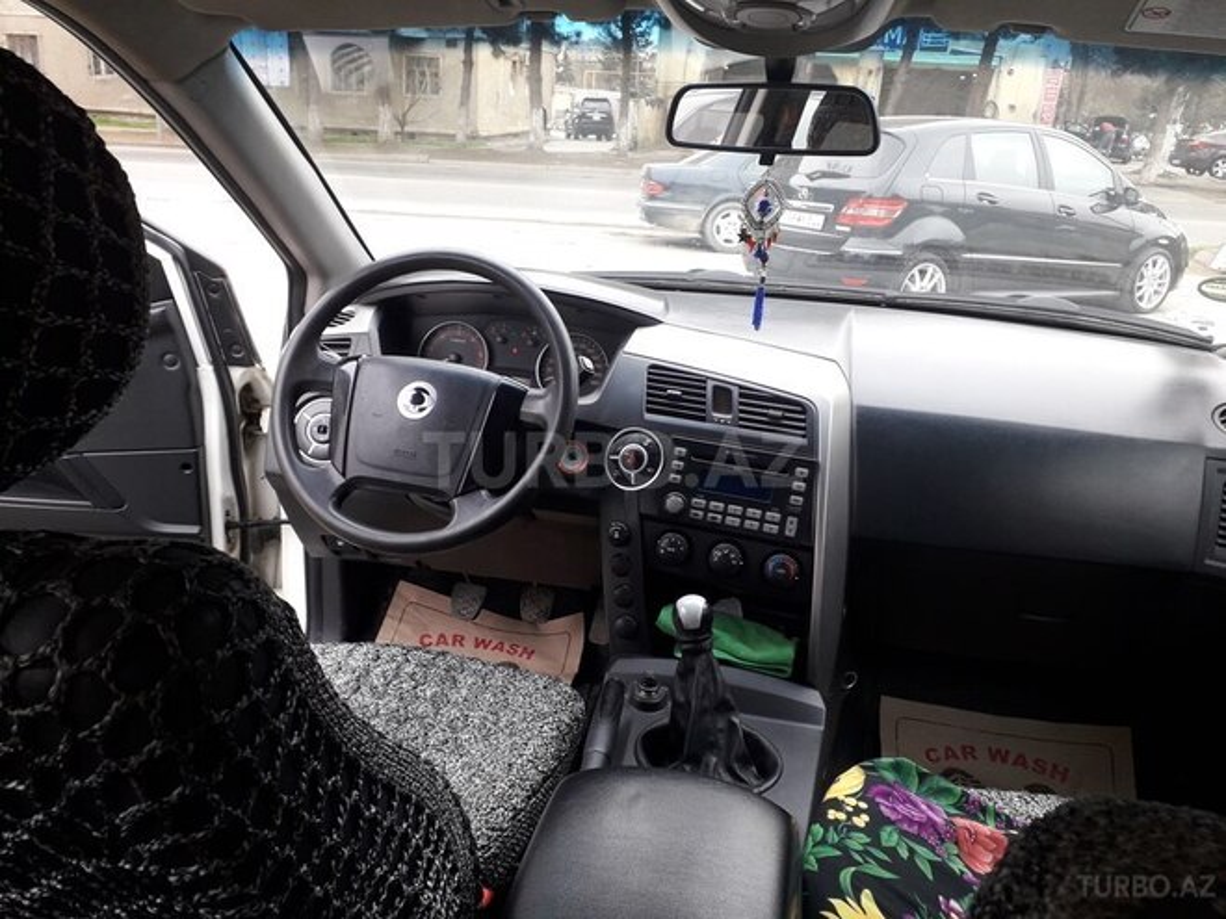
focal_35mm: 27
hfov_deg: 65.3
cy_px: 460
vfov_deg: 51.4
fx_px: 956
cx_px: 613
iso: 64
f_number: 1.9
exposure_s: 1/100
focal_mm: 3.6
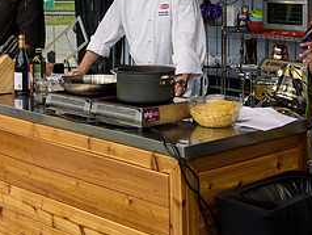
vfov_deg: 16.3
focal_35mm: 89
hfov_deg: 22.0
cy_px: 2
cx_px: 161
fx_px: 803
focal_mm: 38
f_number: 3.2
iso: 200
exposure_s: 1/1250
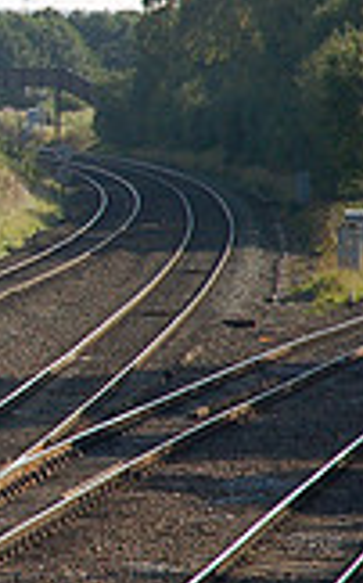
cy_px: 230
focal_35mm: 339
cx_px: -604
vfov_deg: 6.2
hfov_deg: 3.8
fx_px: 5375
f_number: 4.5
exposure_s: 1/1000
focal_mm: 62
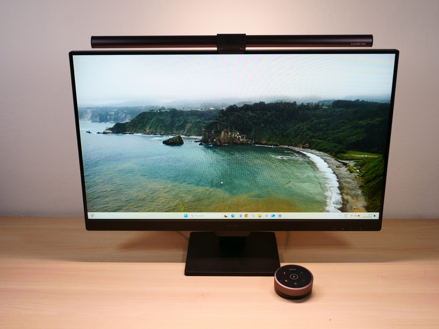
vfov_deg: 32.9
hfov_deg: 42.9
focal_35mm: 44
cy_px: 164
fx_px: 558
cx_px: 220
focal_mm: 22
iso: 250
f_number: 2.8
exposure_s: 1/60
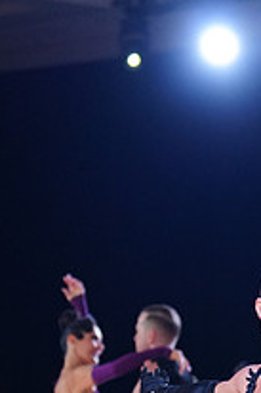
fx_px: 2582
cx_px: 344
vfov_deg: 8.6
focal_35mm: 237
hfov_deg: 5.7
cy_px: 498
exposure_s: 1/500
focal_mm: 84
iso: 1250
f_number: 2.8
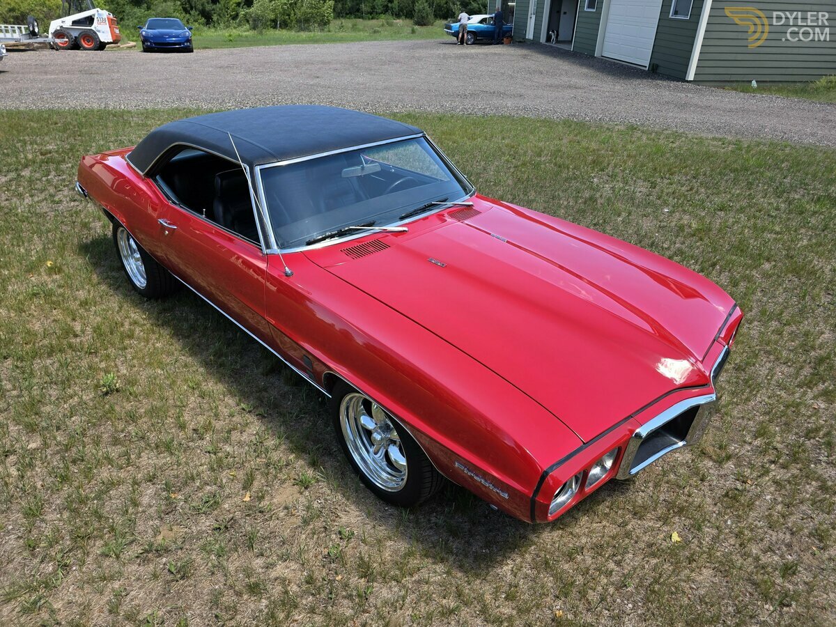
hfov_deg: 73.9
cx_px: 418
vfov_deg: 58.9
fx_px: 555
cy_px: 314
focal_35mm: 23
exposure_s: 1/1376
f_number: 1.7
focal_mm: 6.3
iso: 80
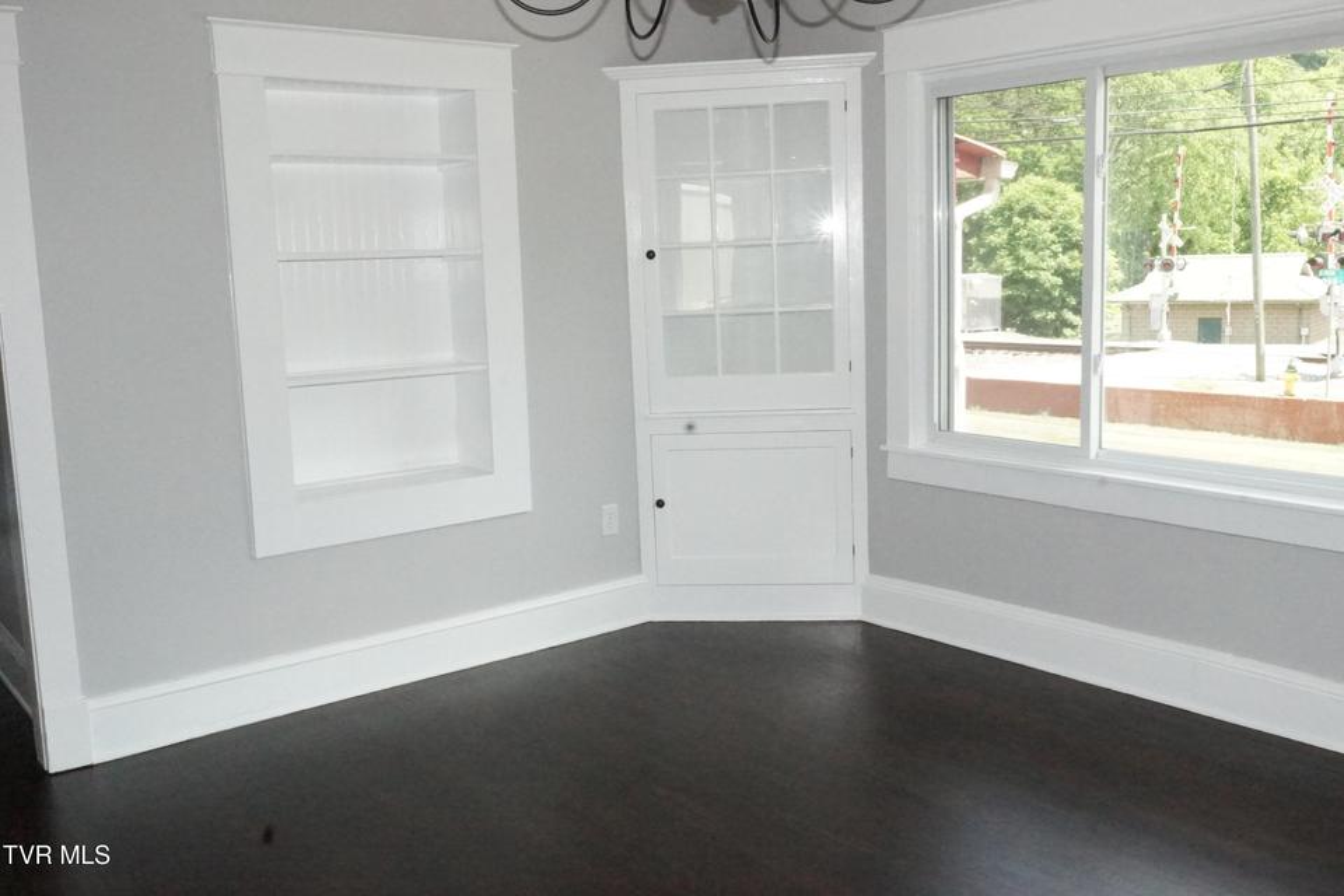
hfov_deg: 57.2
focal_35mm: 33
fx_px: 1232
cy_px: 448
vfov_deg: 40.0
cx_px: 672
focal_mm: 22
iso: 6400
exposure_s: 1/250
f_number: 18
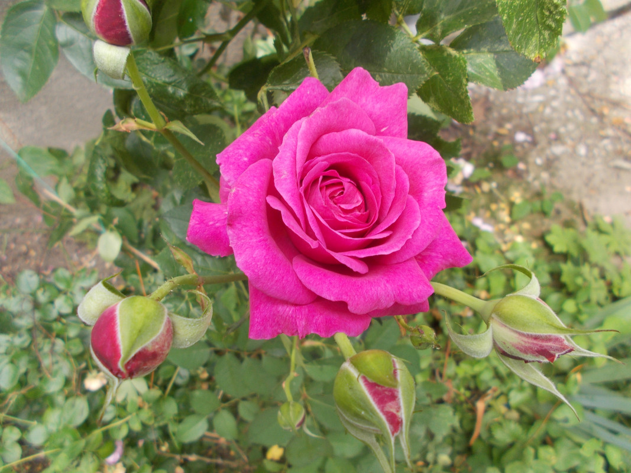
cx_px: 316
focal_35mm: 26
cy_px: 236
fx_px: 474
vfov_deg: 53.1
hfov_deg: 67.3
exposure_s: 1/80
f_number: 3.2
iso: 80
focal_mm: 4.6
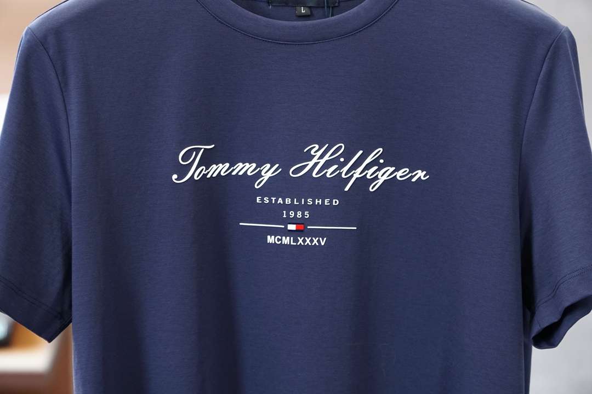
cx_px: 296
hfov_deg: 19.5
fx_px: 1727
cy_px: 197
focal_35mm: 105
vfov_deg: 13.0
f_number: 4
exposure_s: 1/125
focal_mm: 70
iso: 1000
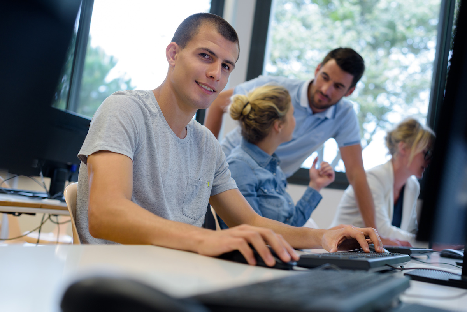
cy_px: 156
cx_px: 234
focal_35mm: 50
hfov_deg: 39.6
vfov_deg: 27.0
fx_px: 649
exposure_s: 1/125
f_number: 3.5
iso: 400
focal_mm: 50
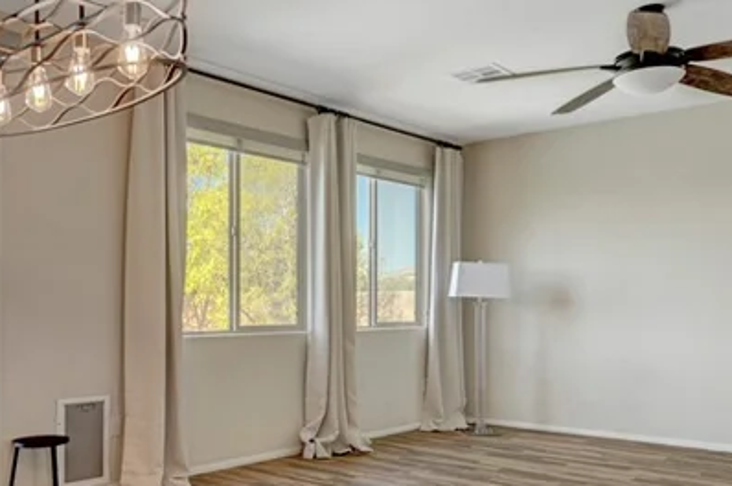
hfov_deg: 52.2
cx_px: 245
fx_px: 731
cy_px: 302
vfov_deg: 36.6
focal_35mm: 36
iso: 800
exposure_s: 1/40
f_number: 8
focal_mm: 14
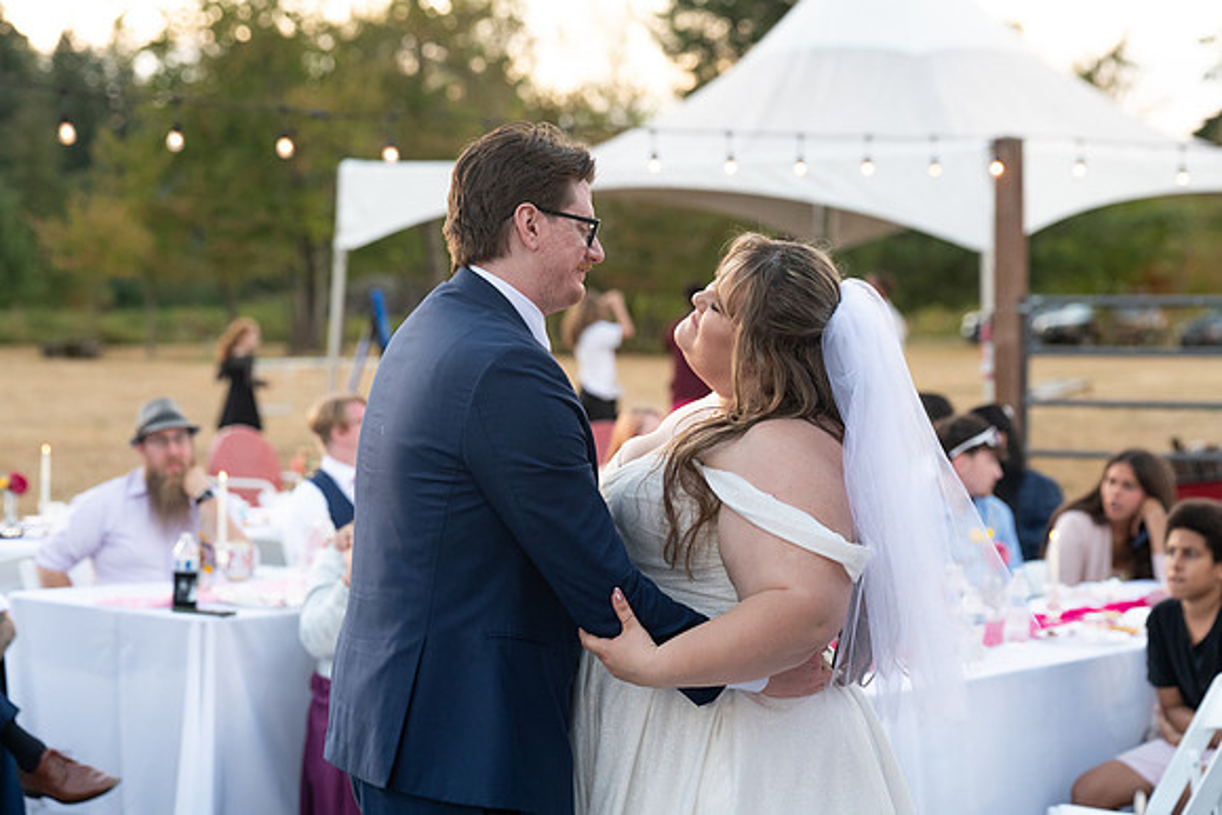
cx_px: 611
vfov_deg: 14.3
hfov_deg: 21.3
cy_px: 408
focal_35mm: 96
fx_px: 3244
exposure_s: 1/500
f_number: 4
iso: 1600
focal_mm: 92
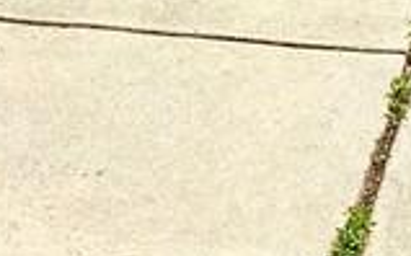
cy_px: -559
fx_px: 1992
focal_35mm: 178
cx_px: 90
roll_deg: -0.6
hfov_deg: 11.7
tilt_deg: -3.5
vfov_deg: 6.6
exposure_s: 1/2817
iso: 32
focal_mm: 4.25
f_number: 1.8
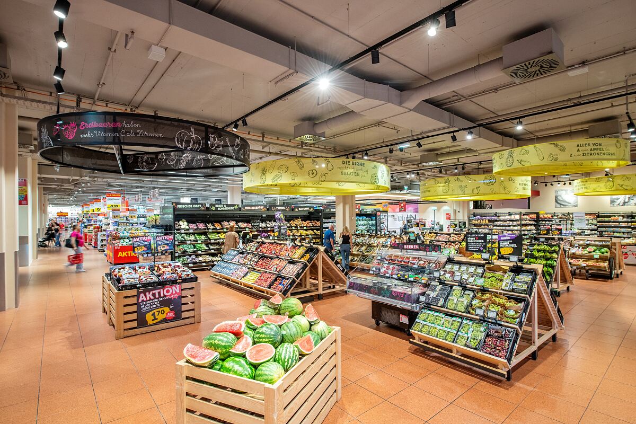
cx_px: 318
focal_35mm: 18
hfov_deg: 90.0
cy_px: 212
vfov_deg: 67.4
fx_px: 318
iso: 400
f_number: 8
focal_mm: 18
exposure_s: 1/20
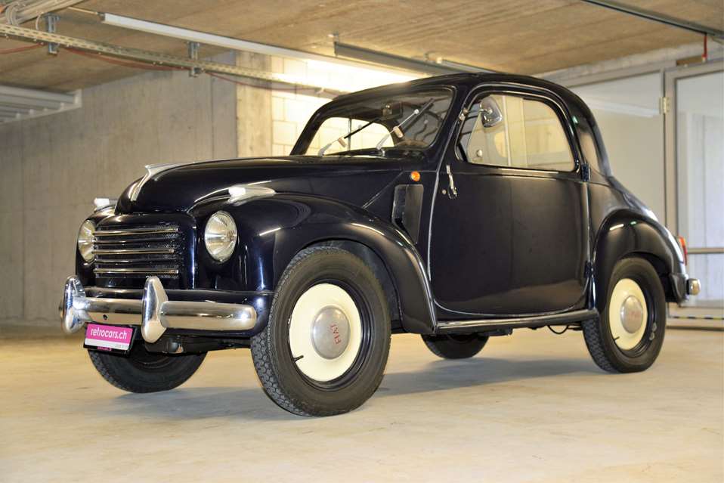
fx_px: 965
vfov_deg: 28.1
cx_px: 362
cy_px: 242
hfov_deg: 41.1
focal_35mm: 48
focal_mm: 48
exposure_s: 1/60
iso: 800
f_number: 4
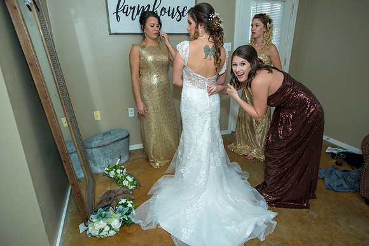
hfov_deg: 78.6
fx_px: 225
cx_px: 184
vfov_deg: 57.2
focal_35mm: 22
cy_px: 123
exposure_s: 1/200
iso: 1250
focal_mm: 22
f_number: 3.5
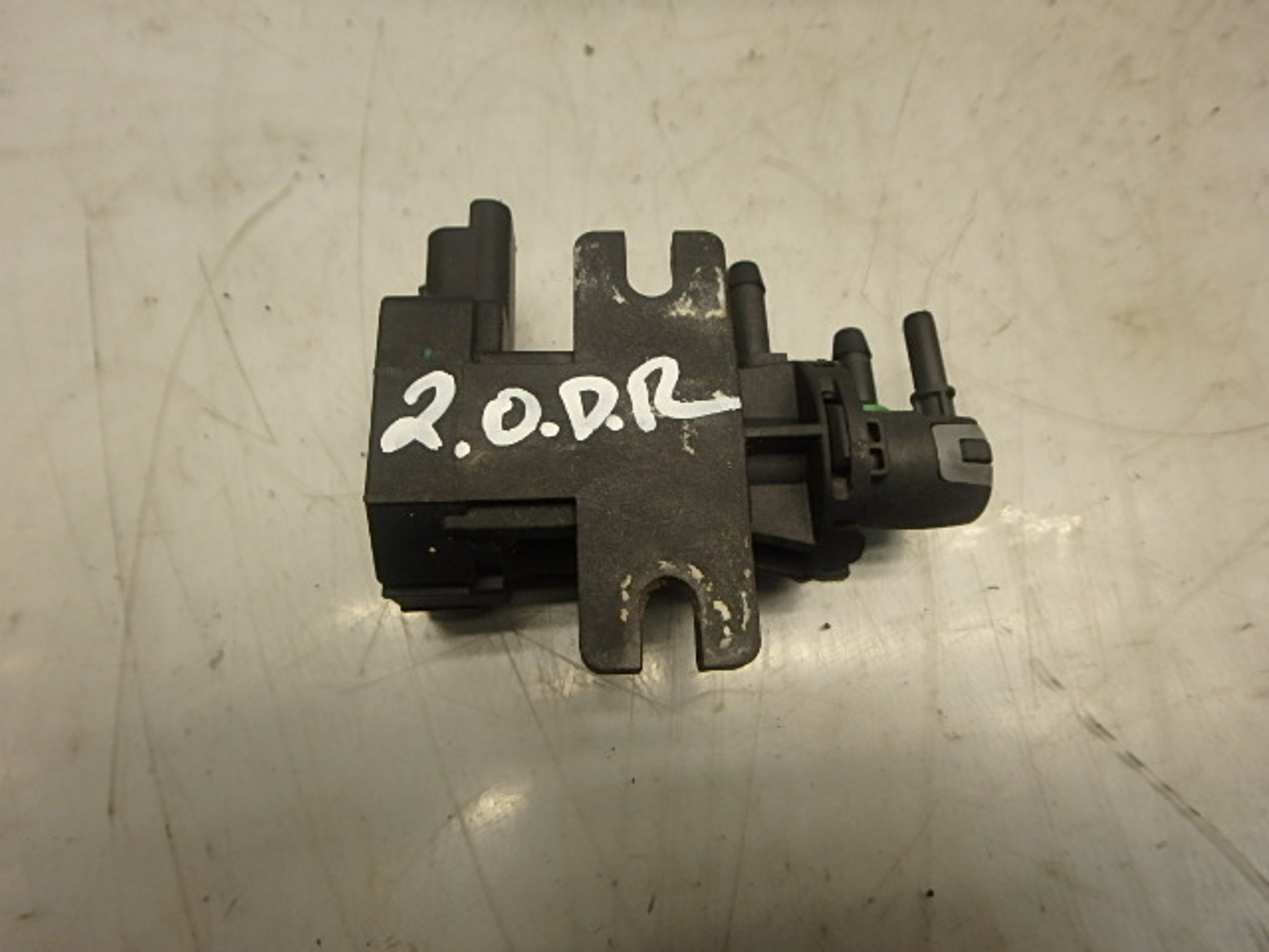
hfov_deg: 79.0
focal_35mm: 21
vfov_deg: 63.4
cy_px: 476
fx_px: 770
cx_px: 634
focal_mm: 3.7
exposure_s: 1/60
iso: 200
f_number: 3.5
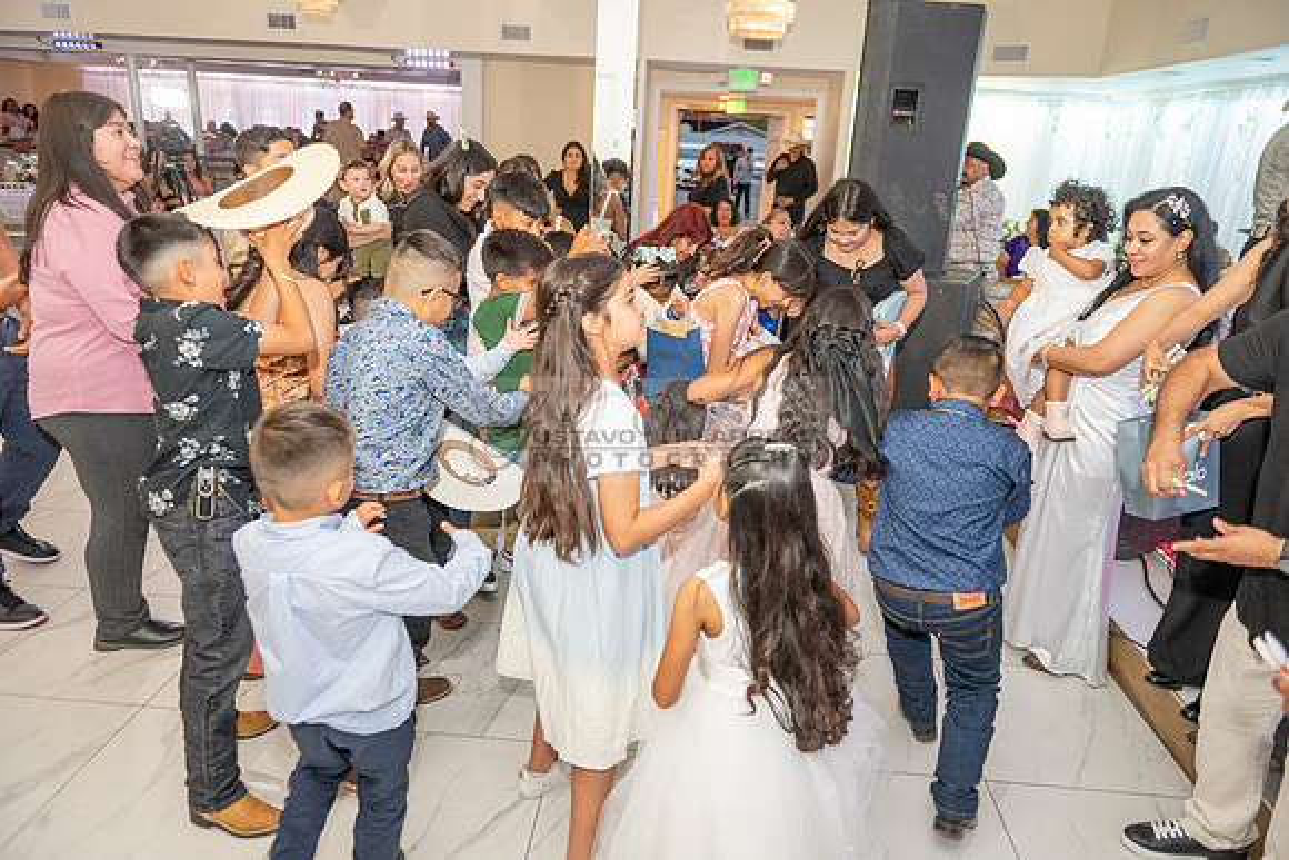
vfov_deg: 53.2
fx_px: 859
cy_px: 430
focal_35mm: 24
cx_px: 644
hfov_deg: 73.7
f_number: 3.2
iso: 800
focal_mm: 24
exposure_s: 1/160
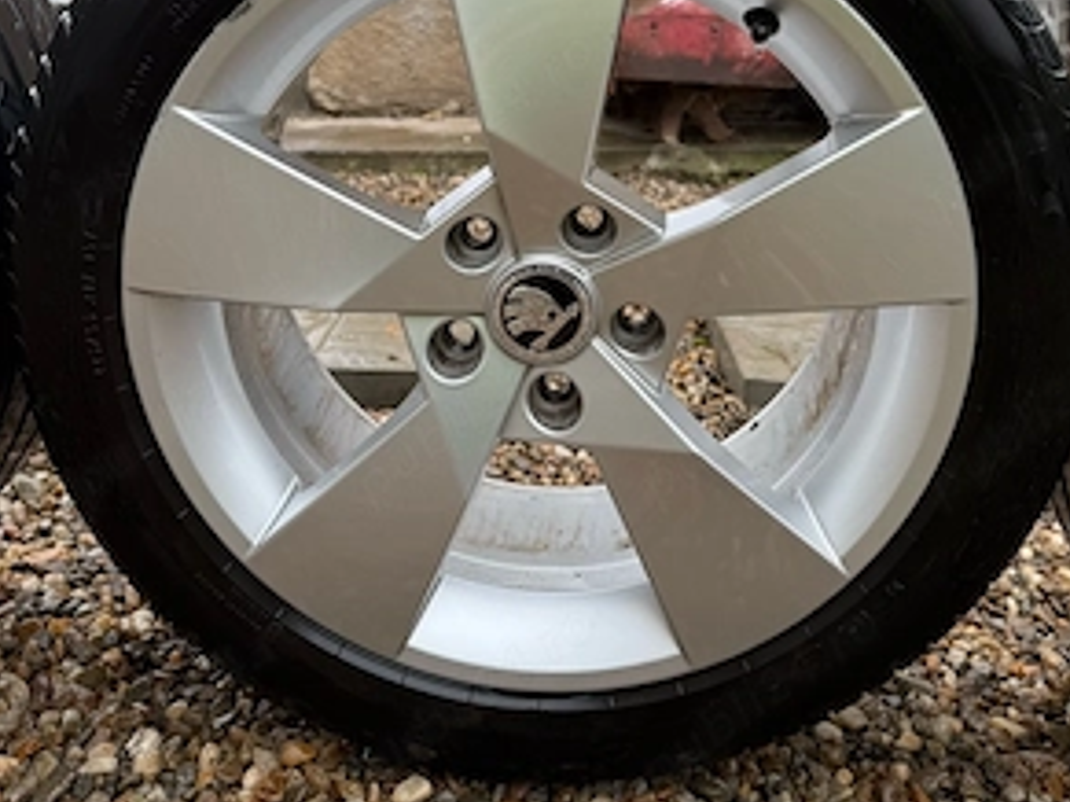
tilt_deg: -9.0
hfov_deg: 55.4
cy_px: 169
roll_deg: -0.3
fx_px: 1020
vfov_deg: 41.2
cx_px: 548
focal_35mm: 33
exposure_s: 1/180
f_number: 1.78
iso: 80
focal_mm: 6.76
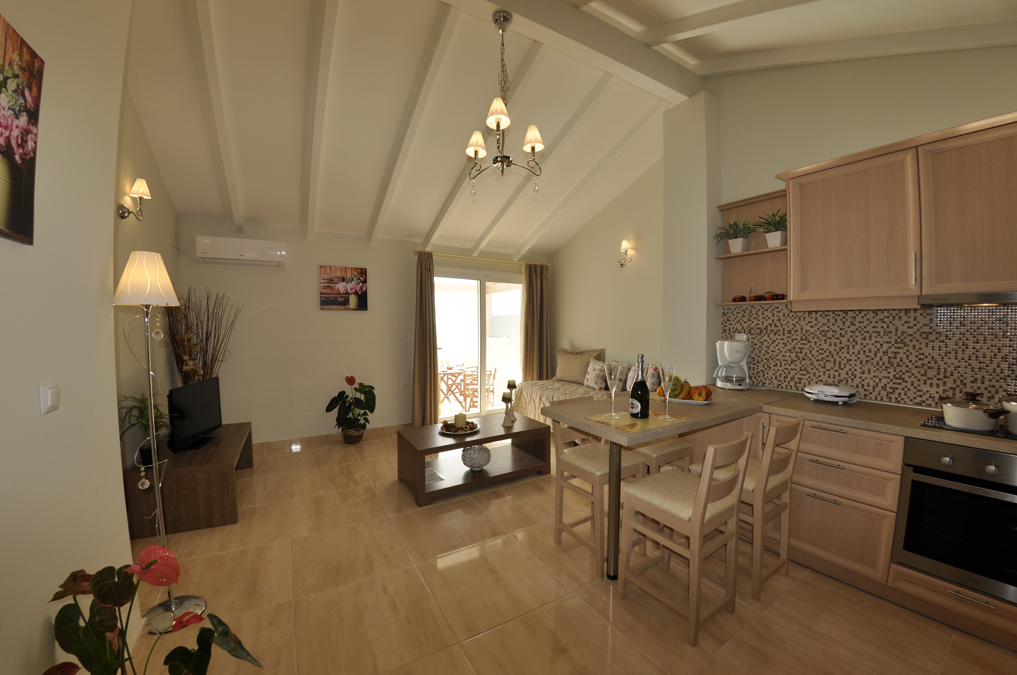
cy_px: 338
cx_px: 508
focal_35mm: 16
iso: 200
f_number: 5.6
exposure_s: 1/125
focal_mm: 10.5
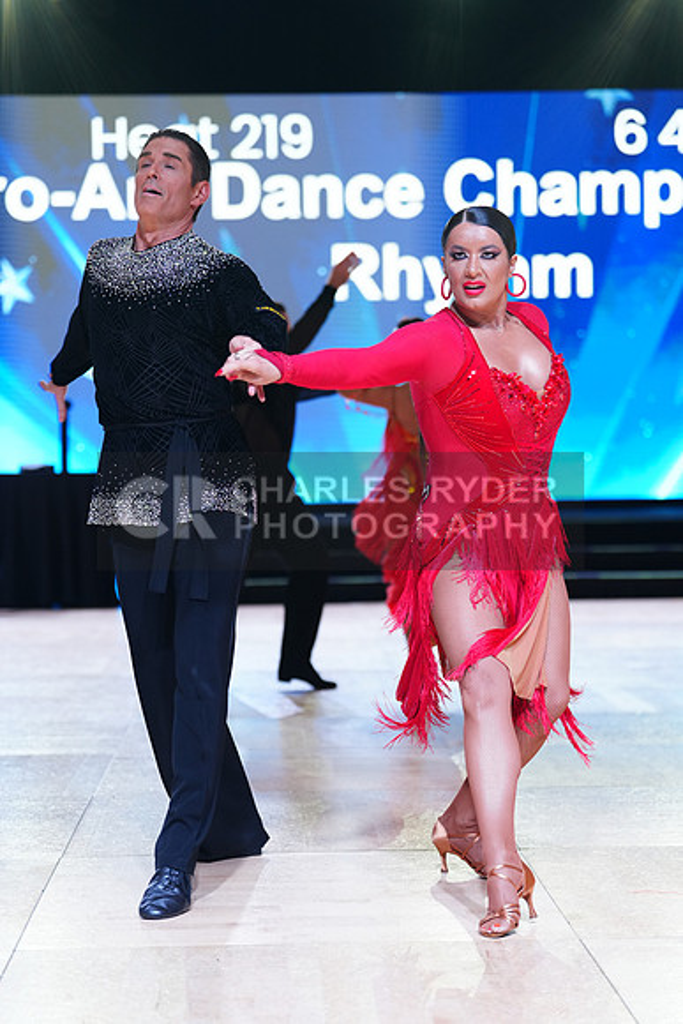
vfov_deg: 24.5
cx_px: 342
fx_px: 2360
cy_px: 512
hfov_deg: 16.5
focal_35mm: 83
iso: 1000
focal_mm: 83
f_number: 2.8
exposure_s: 1/400
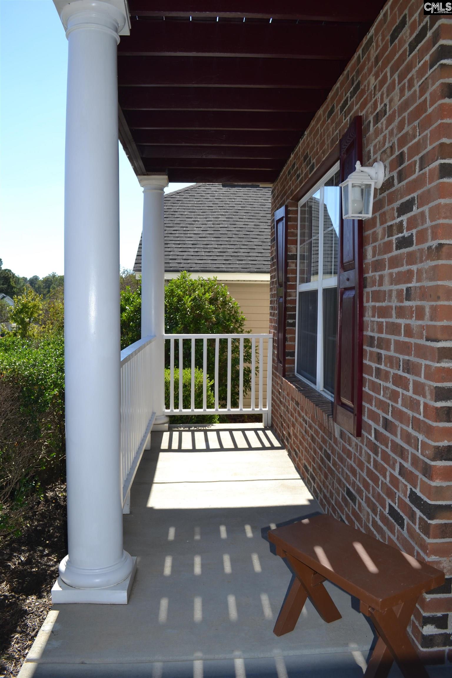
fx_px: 508
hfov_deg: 47.9
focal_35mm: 27
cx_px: 226
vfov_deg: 67.4
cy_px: 339
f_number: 6.3
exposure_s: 1/200
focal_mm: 18
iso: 100
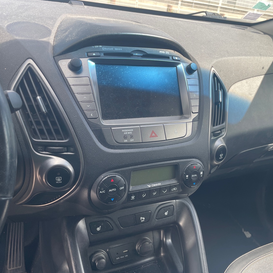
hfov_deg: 52.3
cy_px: 137
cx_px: 158
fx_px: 277
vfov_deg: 52.5
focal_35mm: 31
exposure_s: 1/211
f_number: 1.6
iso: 32
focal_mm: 4.2
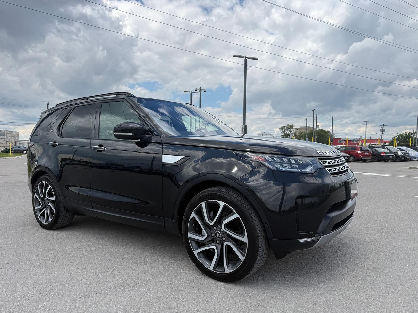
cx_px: 209
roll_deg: -1.0
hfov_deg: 71.6
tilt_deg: -1.6
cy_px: 156
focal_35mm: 24
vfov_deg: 56.8
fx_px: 290
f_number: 1.78
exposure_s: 1/5714
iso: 80
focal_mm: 6.76
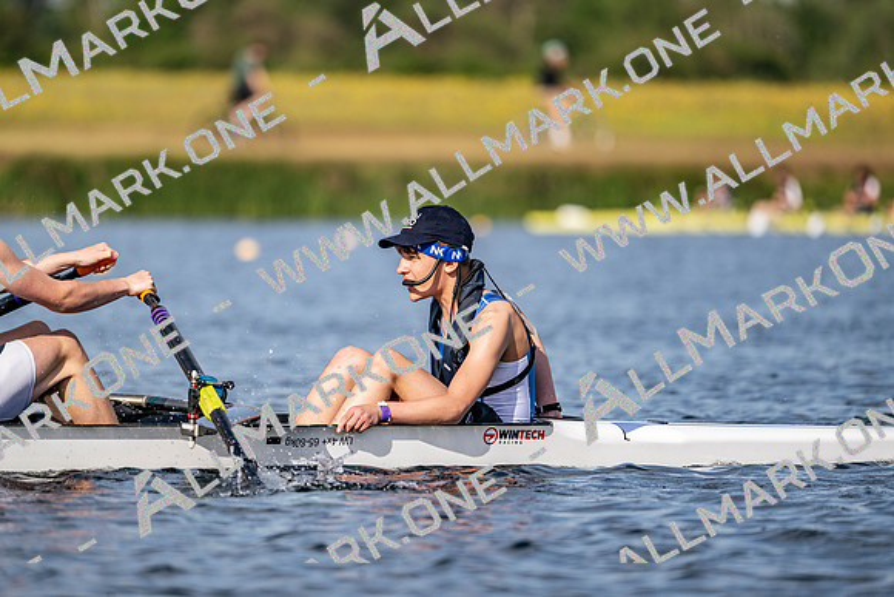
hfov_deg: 5.2
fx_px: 9935
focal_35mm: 400
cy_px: 298
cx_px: 447
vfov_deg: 3.4
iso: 250
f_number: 4.5
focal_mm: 400
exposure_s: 1/2500
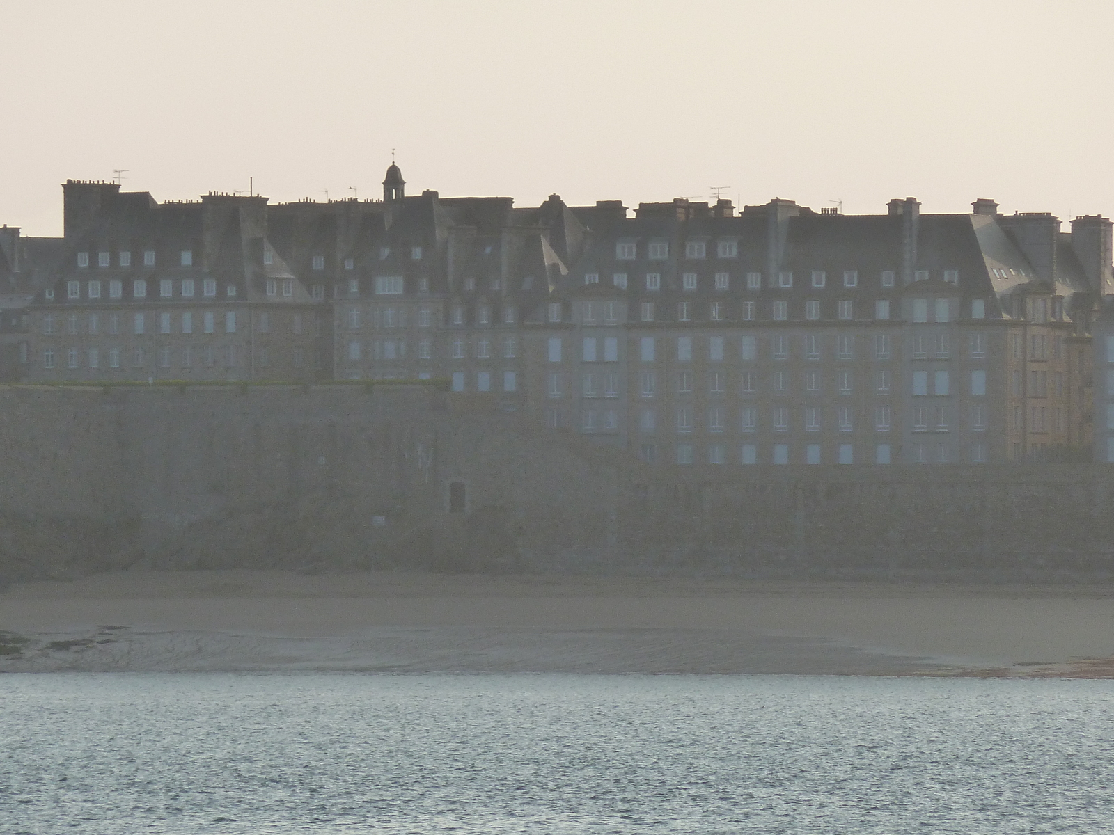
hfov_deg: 5.0
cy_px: 418
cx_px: 557
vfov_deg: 3.7
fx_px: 12840
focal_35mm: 399
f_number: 4.9
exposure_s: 1/400
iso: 125
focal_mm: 49.2
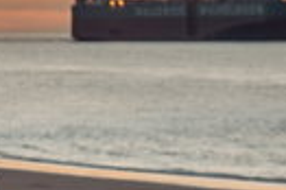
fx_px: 2039
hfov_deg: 7.5
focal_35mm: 257
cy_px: 119
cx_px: -397
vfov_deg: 5.3
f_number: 4
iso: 800
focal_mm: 44
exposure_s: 1/60
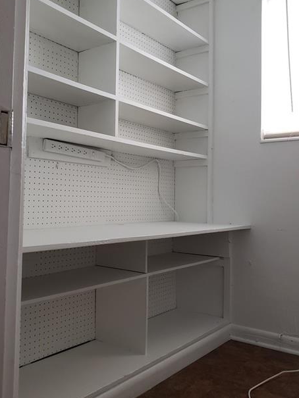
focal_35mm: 33
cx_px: 124
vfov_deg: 55.3
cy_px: 190
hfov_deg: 42.8
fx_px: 380
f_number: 2.4
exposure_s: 1/30
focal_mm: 4.3
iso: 320
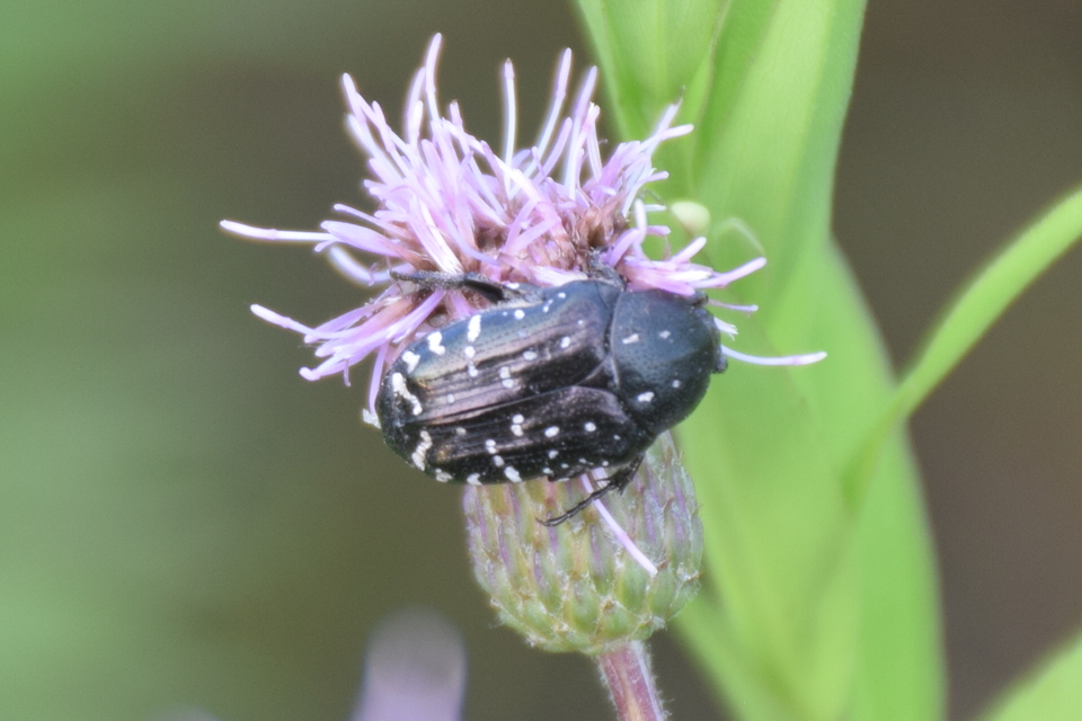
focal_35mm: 210
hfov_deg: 9.8
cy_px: 360
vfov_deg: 6.5
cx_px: 541
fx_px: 6311
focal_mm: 140
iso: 320
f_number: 7.1
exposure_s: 1/60
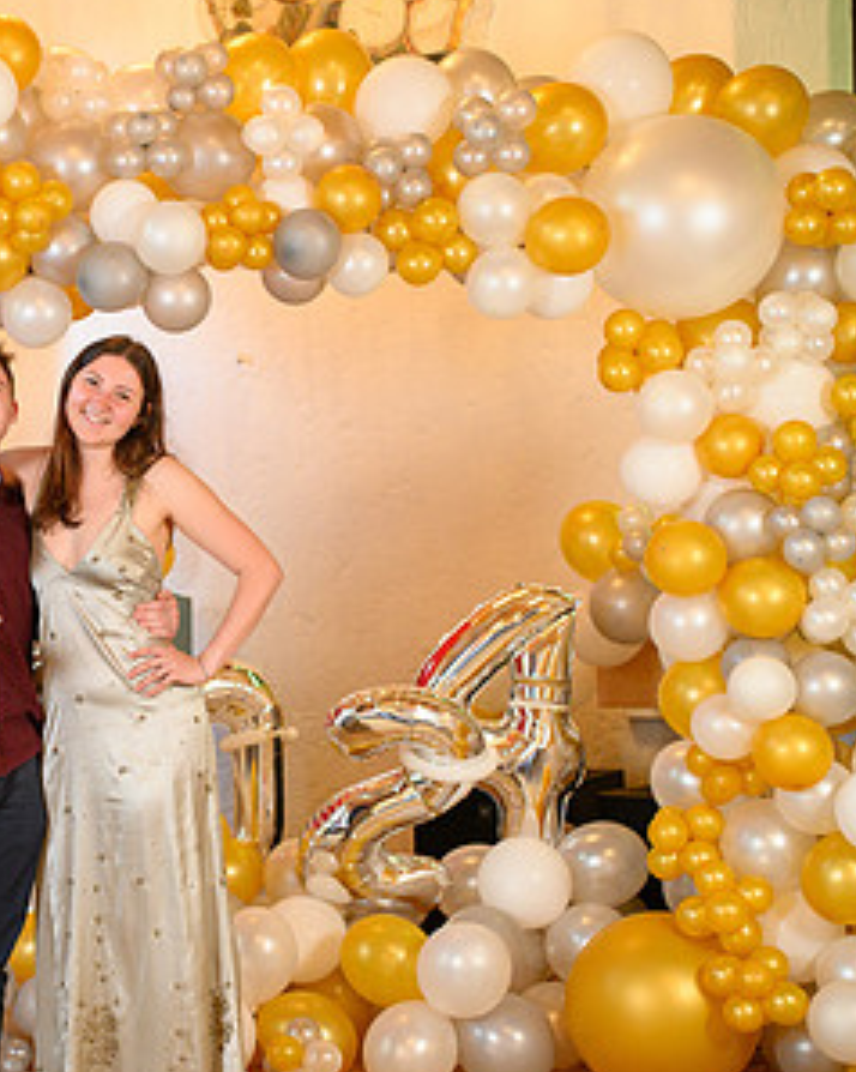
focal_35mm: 64
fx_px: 2029
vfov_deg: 29.6
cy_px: 583
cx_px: 43
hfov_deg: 23.1
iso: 1250
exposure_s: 1/100
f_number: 3.5
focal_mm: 35
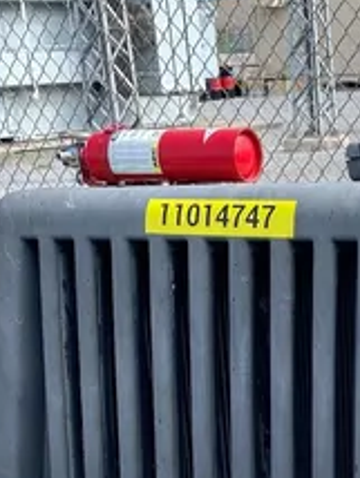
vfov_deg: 19.2
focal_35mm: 89
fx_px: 1232
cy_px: 723
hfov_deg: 15.9
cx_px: 445
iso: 32
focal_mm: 4.25
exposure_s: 1/1124
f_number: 1.8
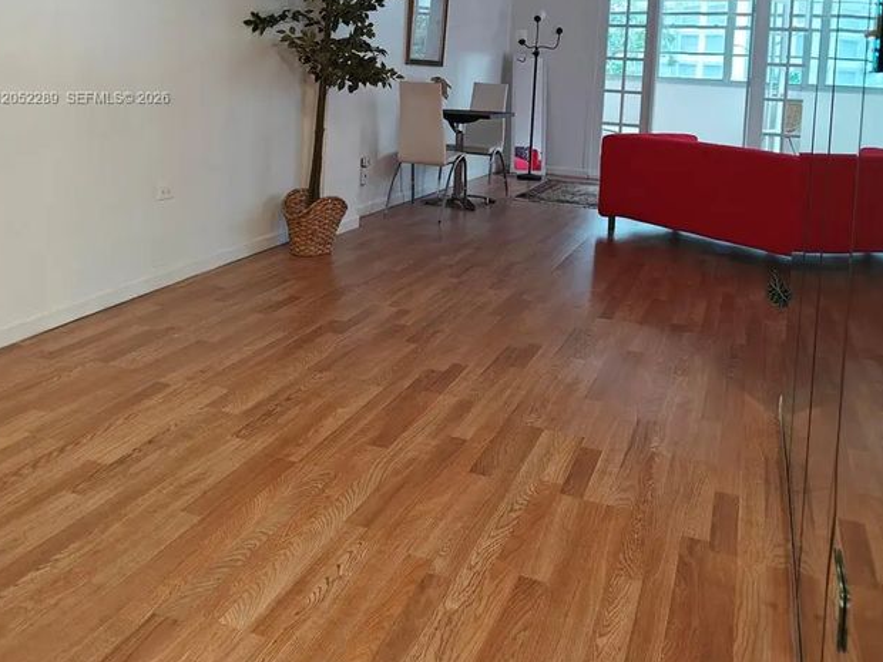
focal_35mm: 33
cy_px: 99
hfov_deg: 55.4
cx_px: 437
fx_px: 842
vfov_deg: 40.5
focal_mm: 5.59
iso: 64
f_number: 1.8
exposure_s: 1/60
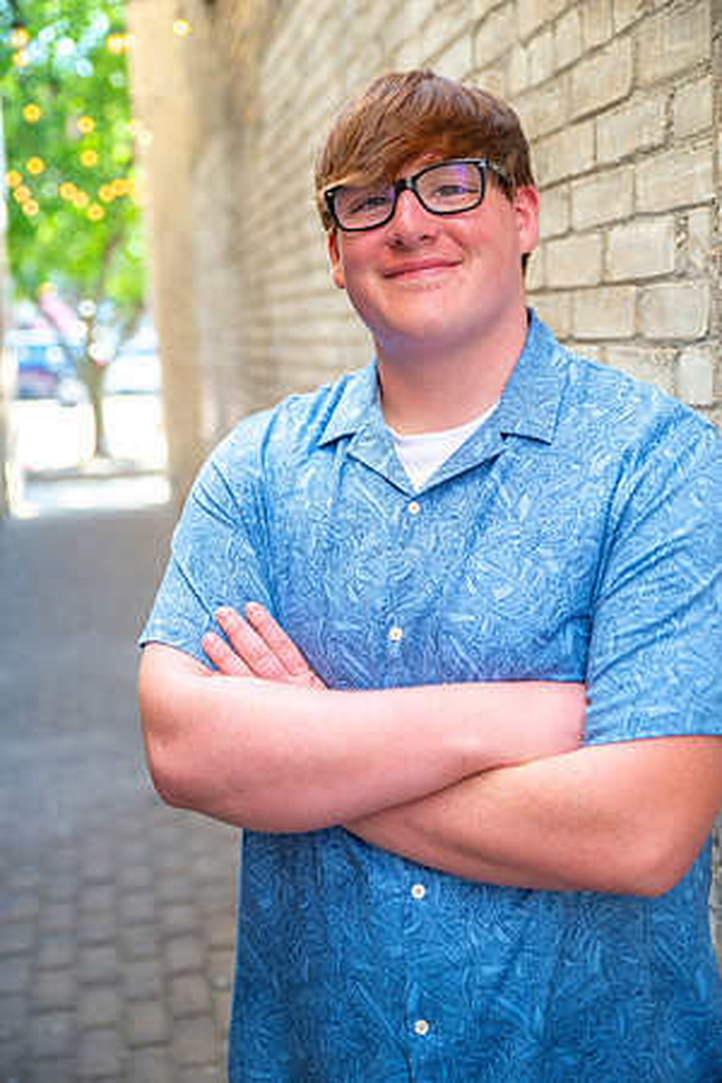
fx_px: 1384
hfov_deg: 29.2
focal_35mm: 46
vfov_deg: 42.7
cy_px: 542
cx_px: 361
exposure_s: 1/125
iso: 160
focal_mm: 46
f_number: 2.8
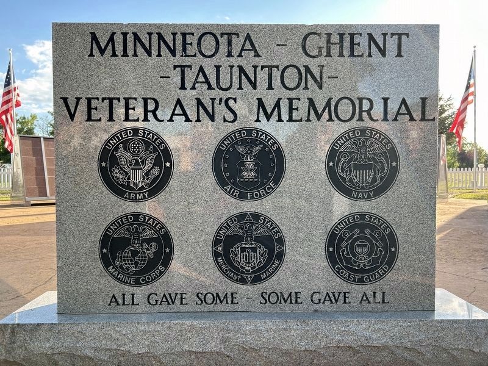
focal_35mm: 26
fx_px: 367
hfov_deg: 67.3
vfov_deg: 53.1
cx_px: 244
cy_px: 183
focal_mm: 5.7
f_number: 1.5
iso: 50
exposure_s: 1/461
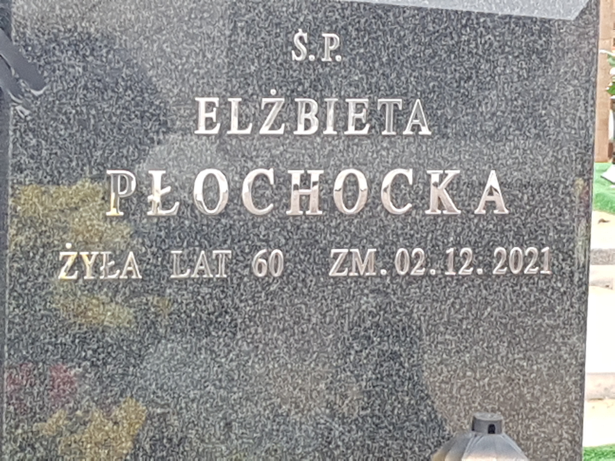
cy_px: 230
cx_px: 308
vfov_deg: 53.1
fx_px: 462
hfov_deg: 67.3
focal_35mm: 26
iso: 40
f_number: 1.7
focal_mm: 4.2
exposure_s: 1/161
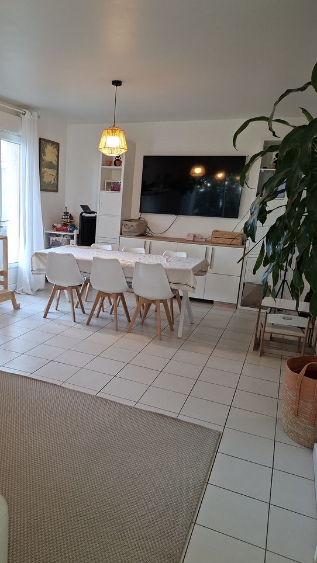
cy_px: 286
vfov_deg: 71.9
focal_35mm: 26
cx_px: 103
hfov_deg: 43.7
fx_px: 389
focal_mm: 5.54
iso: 200
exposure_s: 1/120
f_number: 1.8
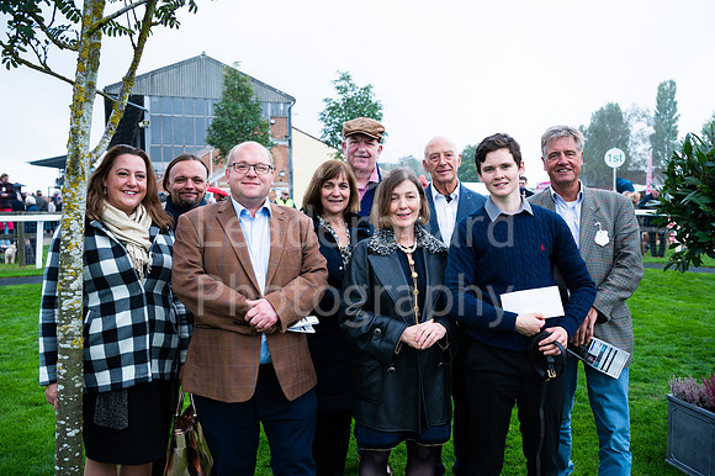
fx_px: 635
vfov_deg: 41.1
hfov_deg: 58.7
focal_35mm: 32
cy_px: 238
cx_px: 358
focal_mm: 32
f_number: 4
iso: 500
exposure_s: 1/800
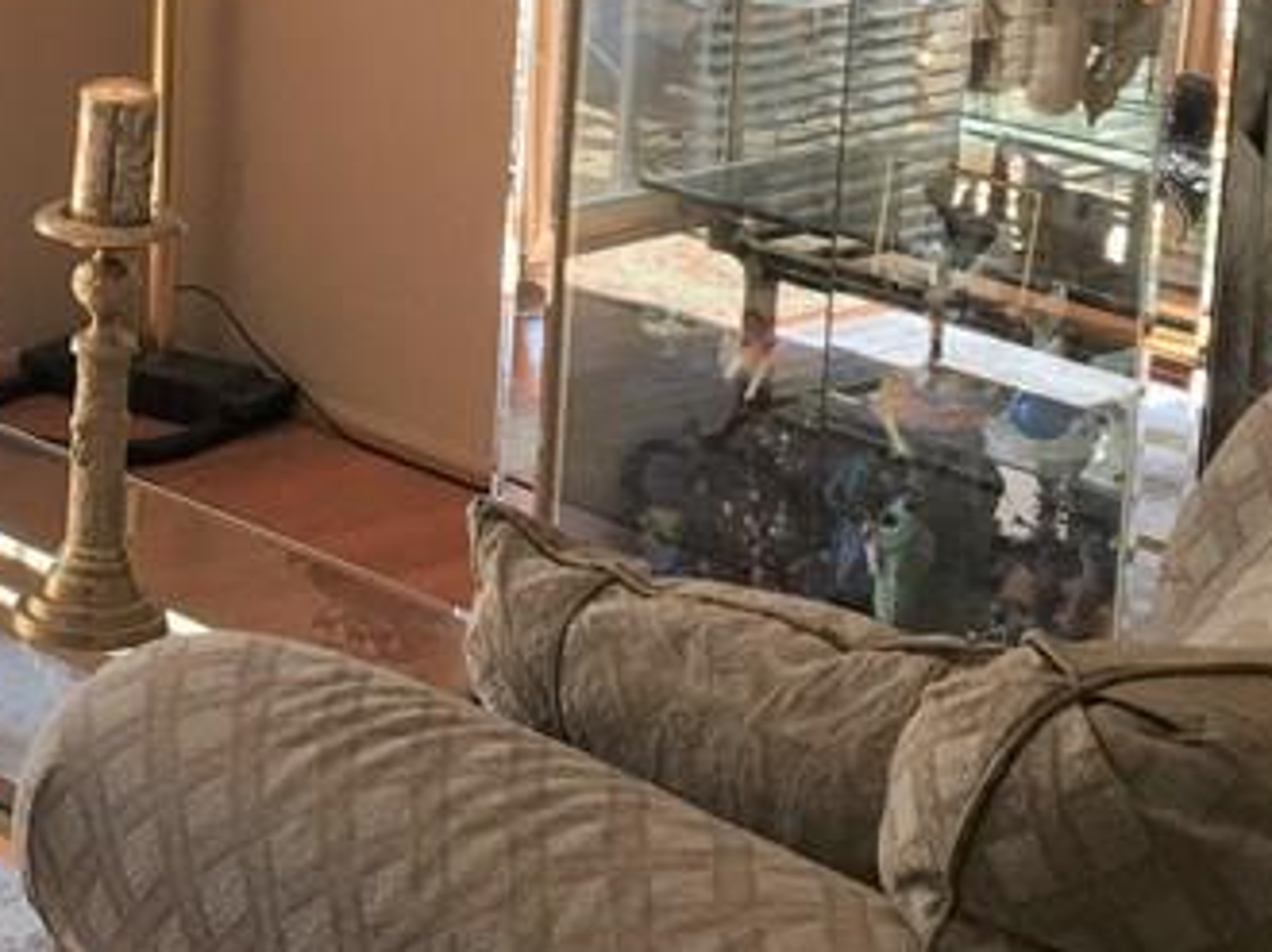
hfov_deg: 21.3
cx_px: 127
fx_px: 3305
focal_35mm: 90
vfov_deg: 16.0
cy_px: -54
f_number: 2.2
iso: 40
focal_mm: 4.15
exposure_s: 1/120
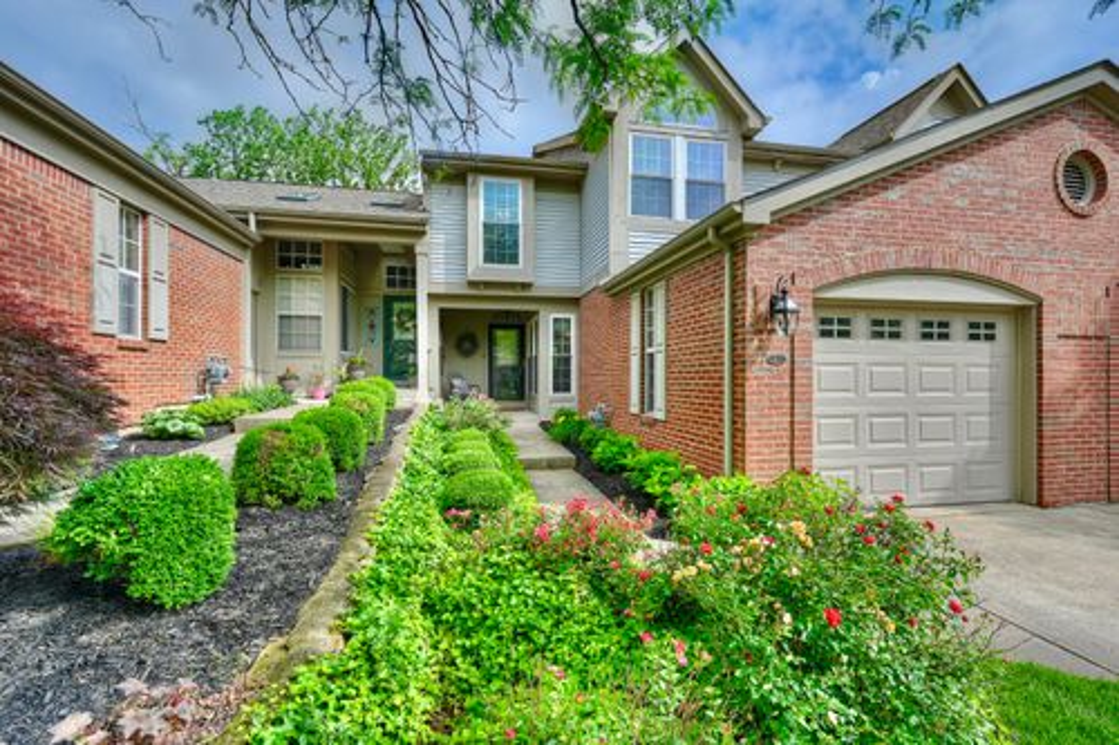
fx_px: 482
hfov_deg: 98.6
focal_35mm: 16
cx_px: 560
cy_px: 372
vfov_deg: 75.5
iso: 100
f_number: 10
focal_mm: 15.5
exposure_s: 1/40
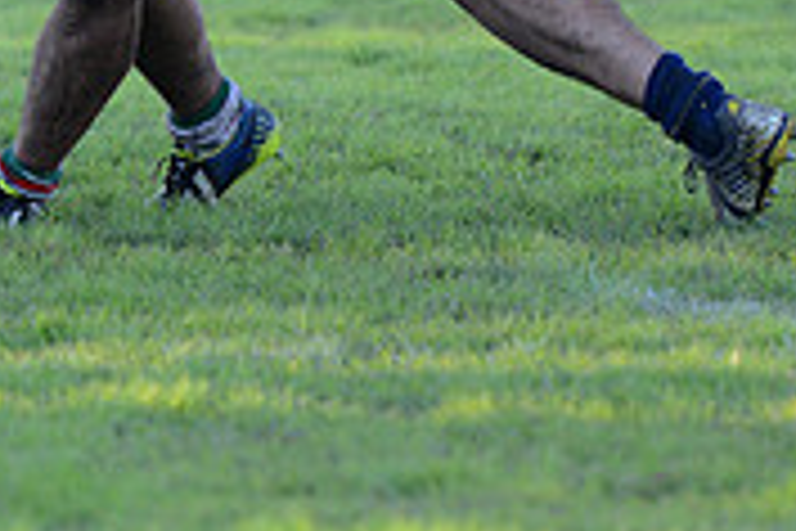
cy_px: -313
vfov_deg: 1.6
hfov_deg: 2.4
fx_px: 18793
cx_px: 306
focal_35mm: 850
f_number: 4
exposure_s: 1/500
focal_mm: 260
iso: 1250
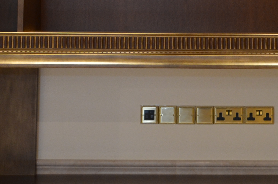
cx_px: 234
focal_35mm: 115
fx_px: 886
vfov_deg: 11.4
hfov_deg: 17.6
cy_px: -90
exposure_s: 1/10
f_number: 4
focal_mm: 22
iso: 500
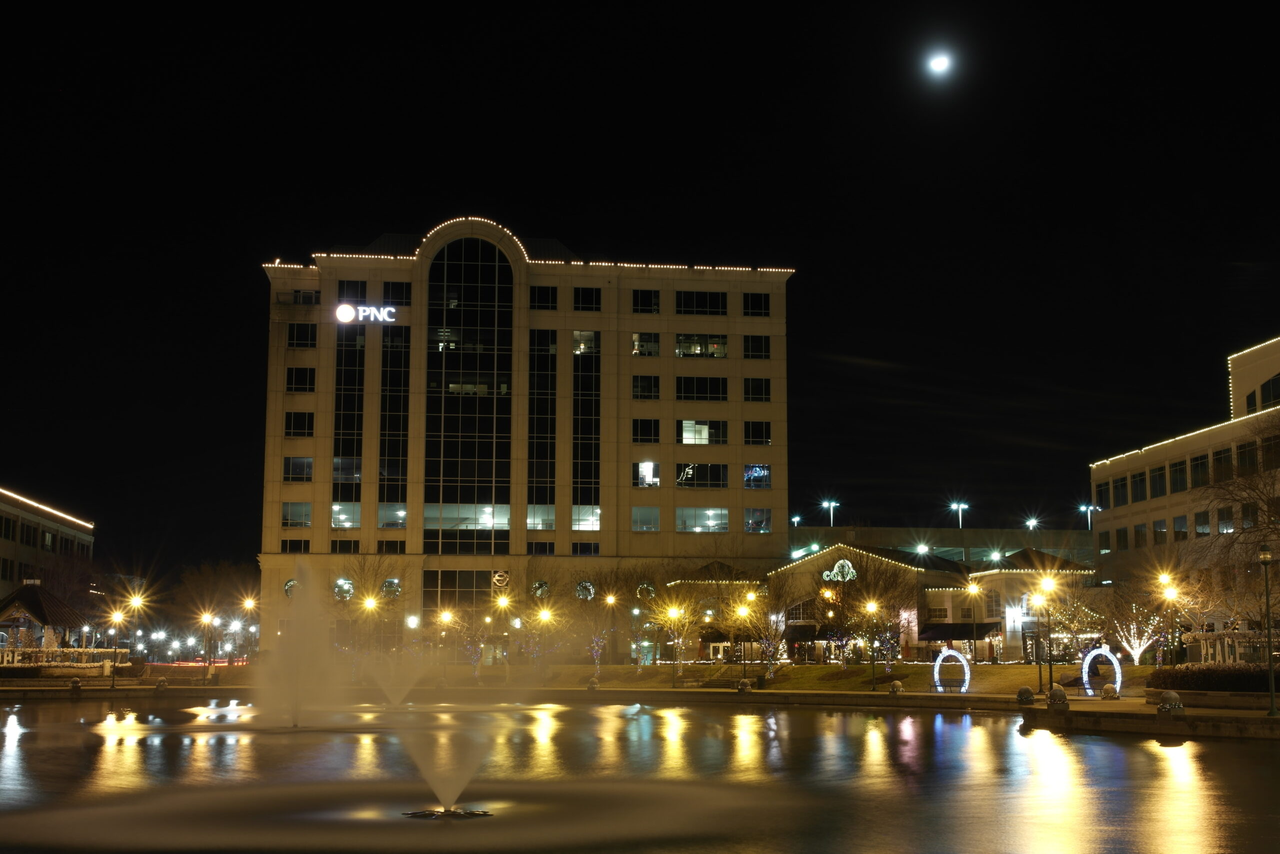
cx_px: 640
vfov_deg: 31.2
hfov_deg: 45.4
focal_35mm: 43
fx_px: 1529
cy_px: 427
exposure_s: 15
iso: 100
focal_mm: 28
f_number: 16
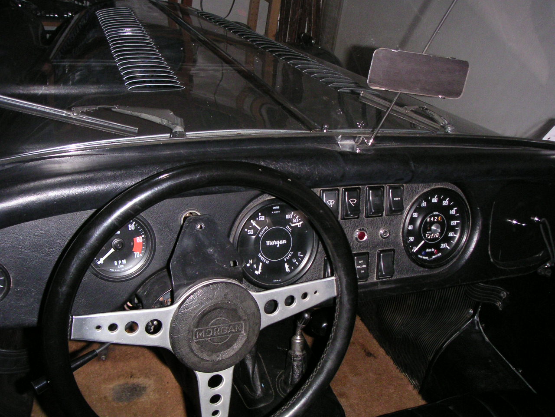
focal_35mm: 38
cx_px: 278
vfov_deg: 37.7
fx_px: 609
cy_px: 208
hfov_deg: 49.0
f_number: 2.8
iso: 160
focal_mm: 6
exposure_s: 1/45
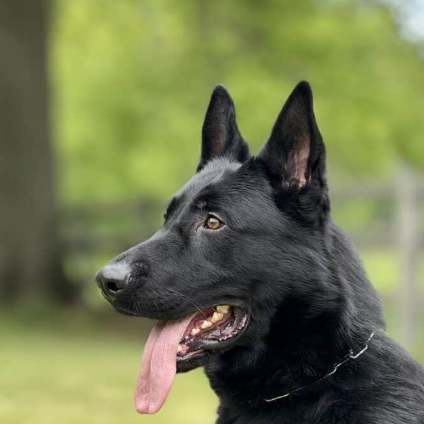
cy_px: 283
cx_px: 245
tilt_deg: +0.0
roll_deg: -0.3
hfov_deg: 10.7
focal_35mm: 164
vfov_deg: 10.6
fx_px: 2273
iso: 64
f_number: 2.8
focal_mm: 15.66
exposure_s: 1/325
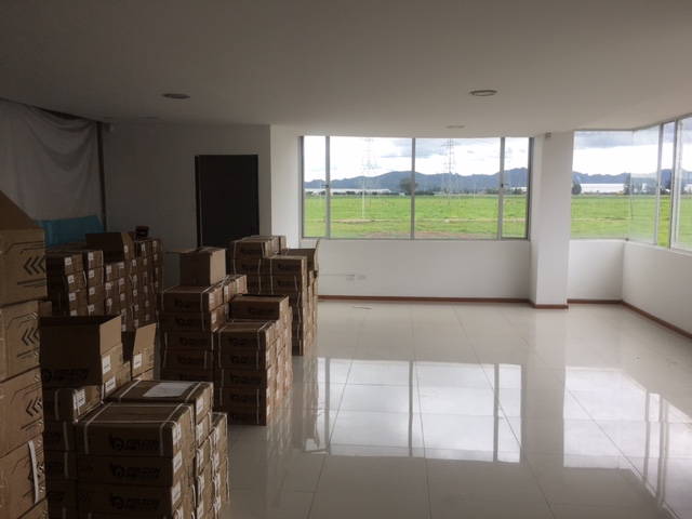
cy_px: 260
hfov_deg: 61.7
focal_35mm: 29
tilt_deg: -4.0
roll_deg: -0.3
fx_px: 580
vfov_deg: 48.2
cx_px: 346
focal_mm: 4.15
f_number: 2.2
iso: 25
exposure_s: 1/519
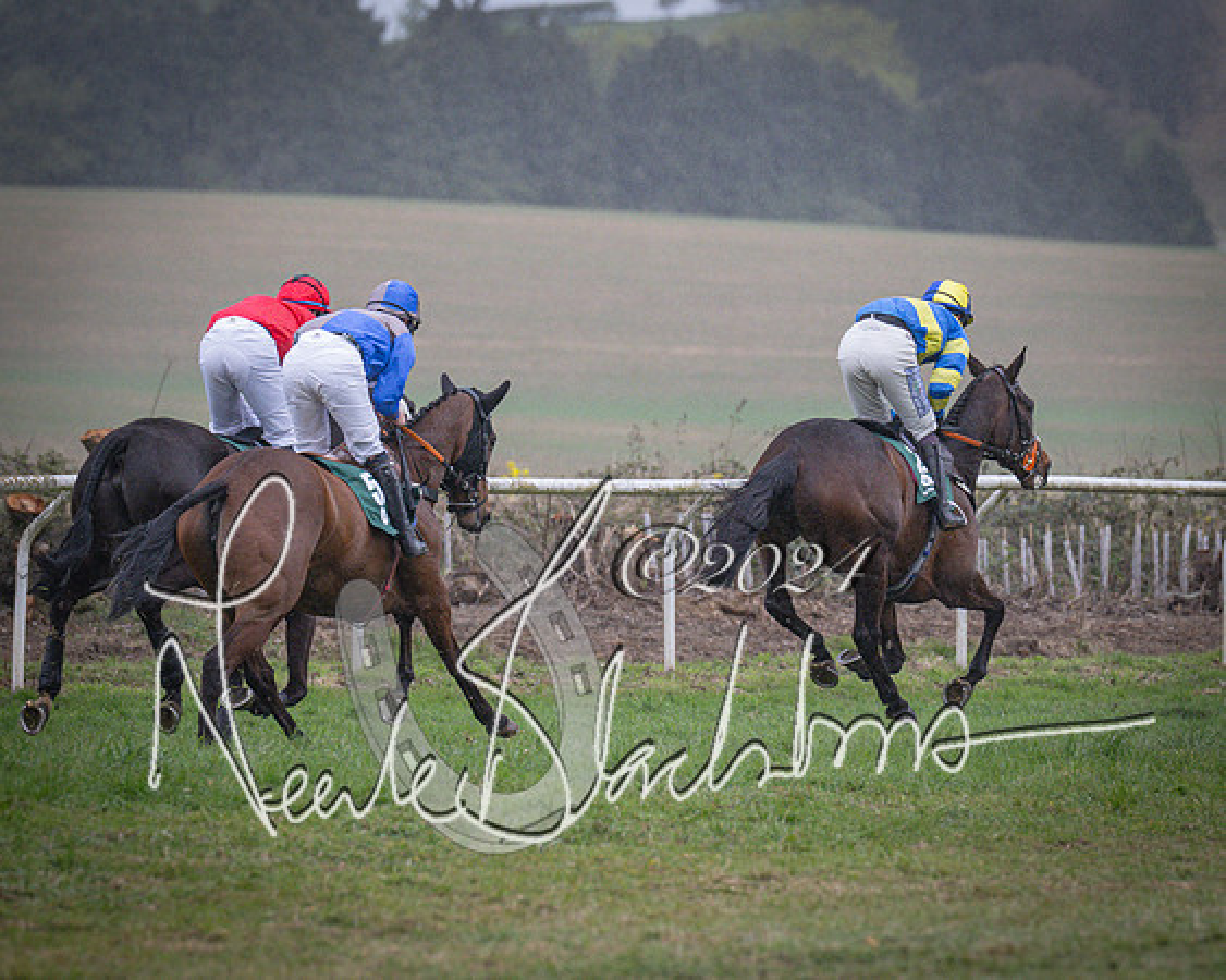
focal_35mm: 368
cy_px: 533
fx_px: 13333
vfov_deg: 4.2
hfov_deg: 5.3
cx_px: 801
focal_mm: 200
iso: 1600
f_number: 4
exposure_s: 1/1000
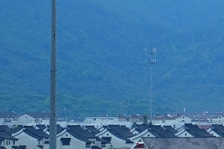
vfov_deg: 3.5
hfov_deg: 5.1
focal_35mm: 390
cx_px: 545
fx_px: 2425
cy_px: 24
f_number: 5
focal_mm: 50
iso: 400
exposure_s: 1/2500
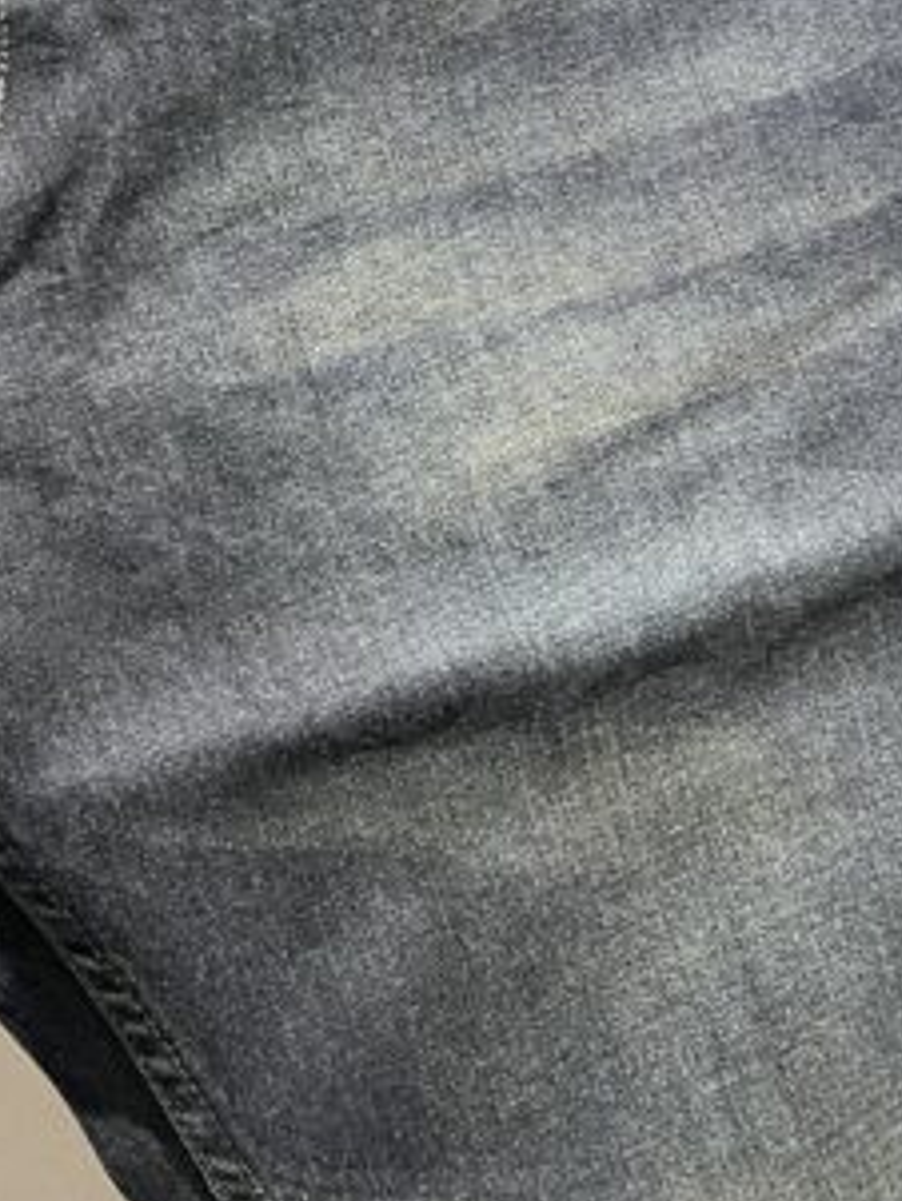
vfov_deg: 26.9
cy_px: 52
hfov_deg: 20.1
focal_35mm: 69
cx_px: -168
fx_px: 2396
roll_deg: +0.0
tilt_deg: -0.8
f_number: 1.5
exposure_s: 1/50
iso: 160
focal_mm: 5.7
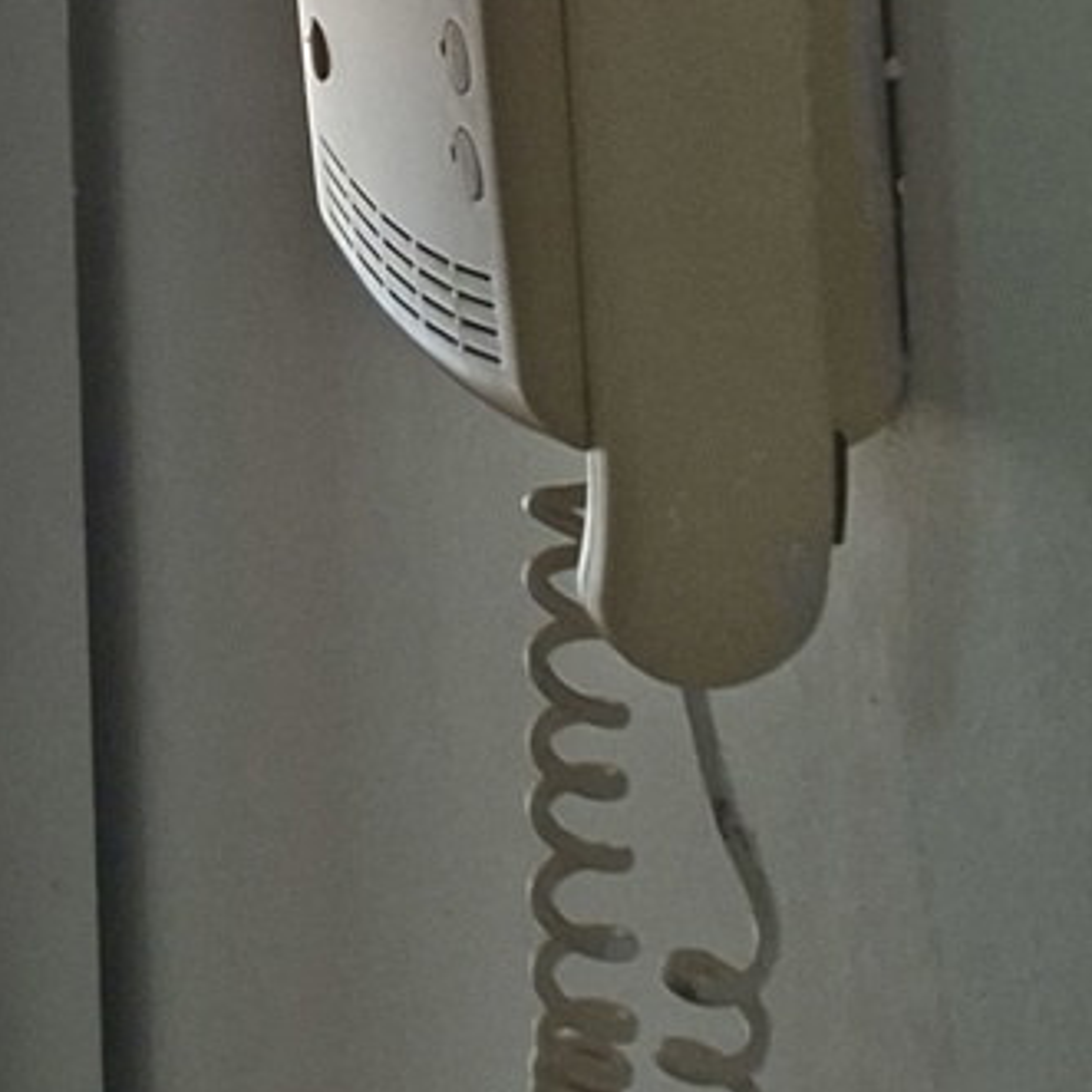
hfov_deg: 12.8
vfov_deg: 13.1
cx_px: -1125
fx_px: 4211
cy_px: -960
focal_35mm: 118
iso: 50
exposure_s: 1/356
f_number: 1.8
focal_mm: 5.54
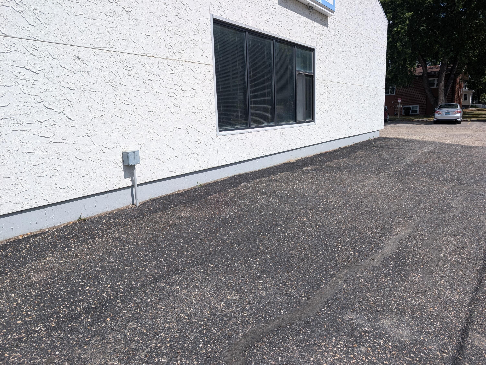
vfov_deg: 56.9
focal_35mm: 24
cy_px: 182
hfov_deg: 71.5
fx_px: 337
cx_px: 243
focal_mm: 6.9
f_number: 1.68
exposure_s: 1/1672
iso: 30
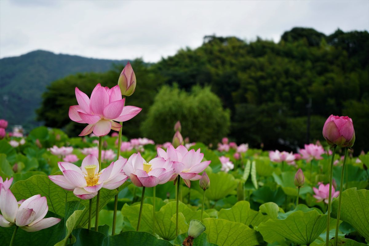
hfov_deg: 28.8
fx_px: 717
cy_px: 123
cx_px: 184
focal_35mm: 70
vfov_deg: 19.5
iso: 100
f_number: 5.6
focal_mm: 70
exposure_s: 1/250
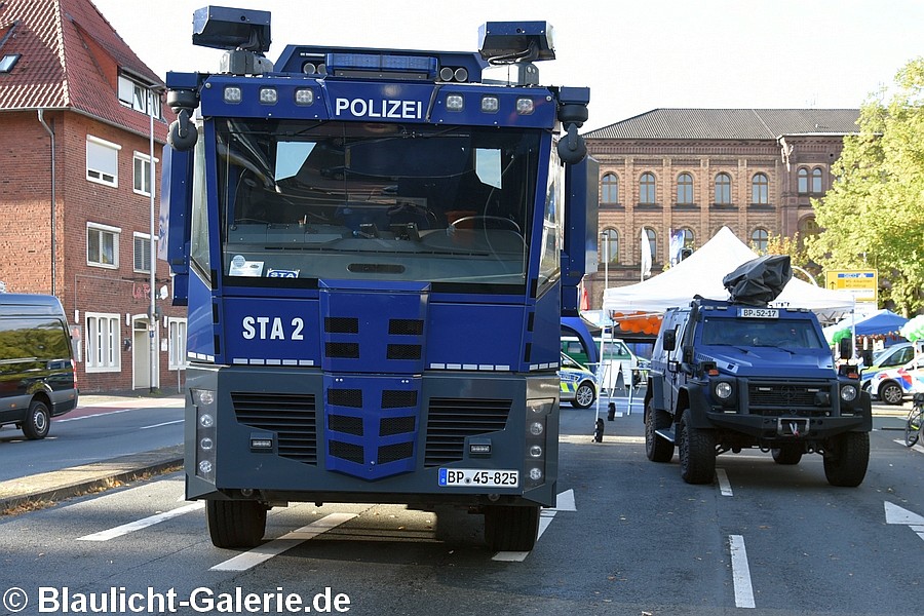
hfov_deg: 46.4
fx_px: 1078
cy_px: 308
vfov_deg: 31.9
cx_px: 462
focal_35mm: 42
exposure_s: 1/160
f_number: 6.3
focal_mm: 42
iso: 400
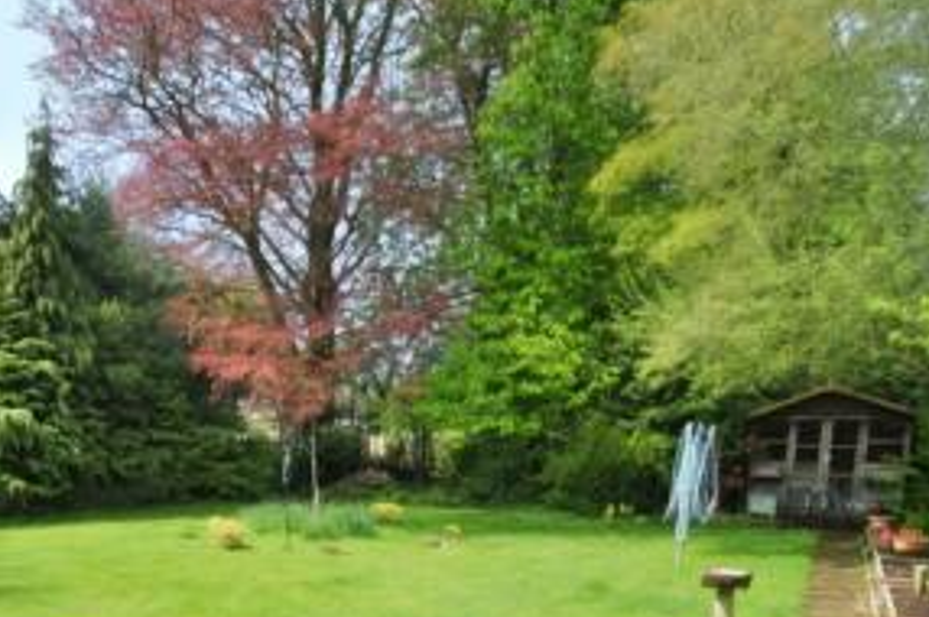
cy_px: 498
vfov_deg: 48.2
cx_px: 250
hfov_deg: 67.7
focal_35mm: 25
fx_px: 644
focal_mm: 10
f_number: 10
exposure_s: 1/250
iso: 200
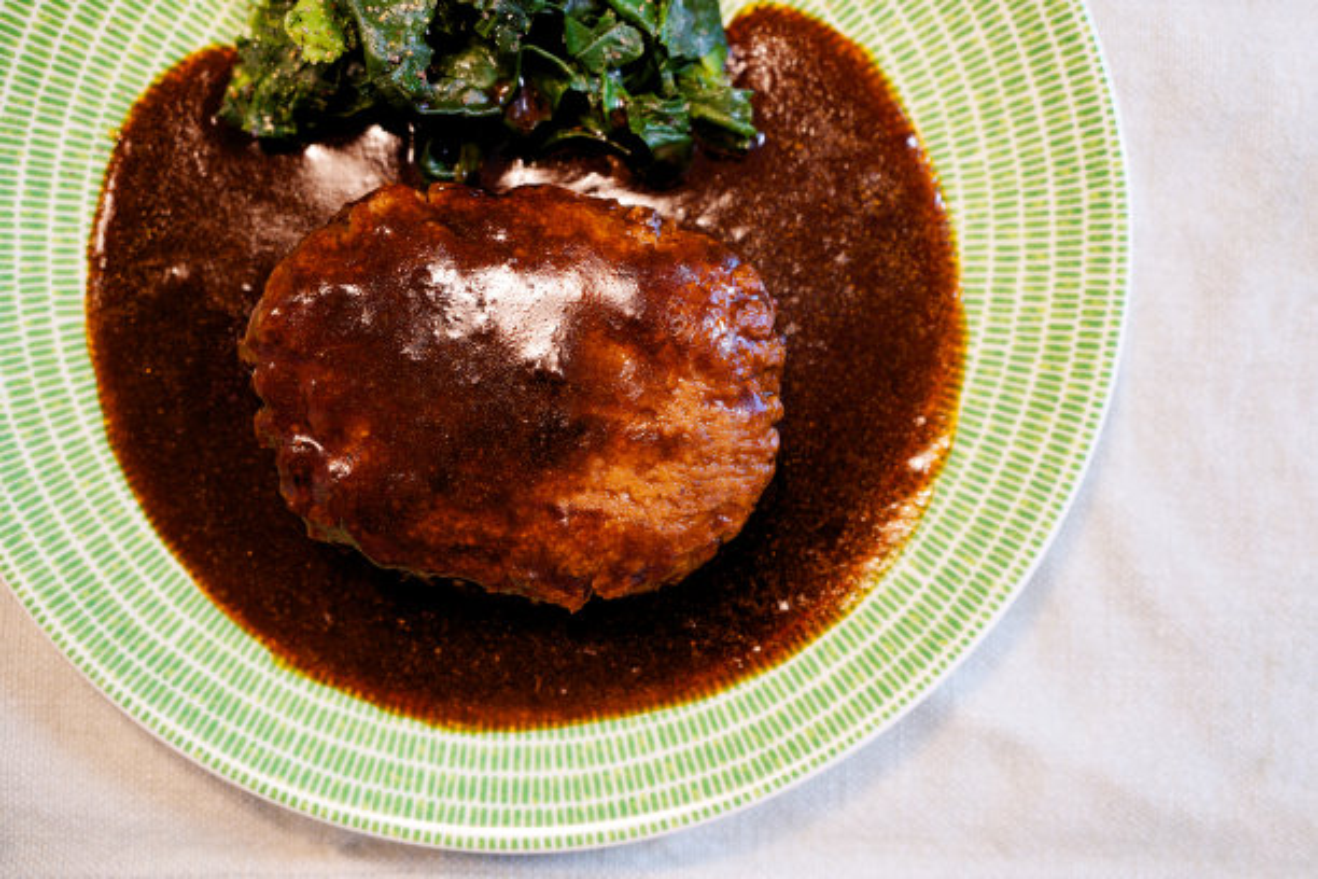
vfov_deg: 33.4
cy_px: 440
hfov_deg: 48.5
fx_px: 1464
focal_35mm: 40
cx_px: 659
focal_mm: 40
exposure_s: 1/30
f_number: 5.6
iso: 1000
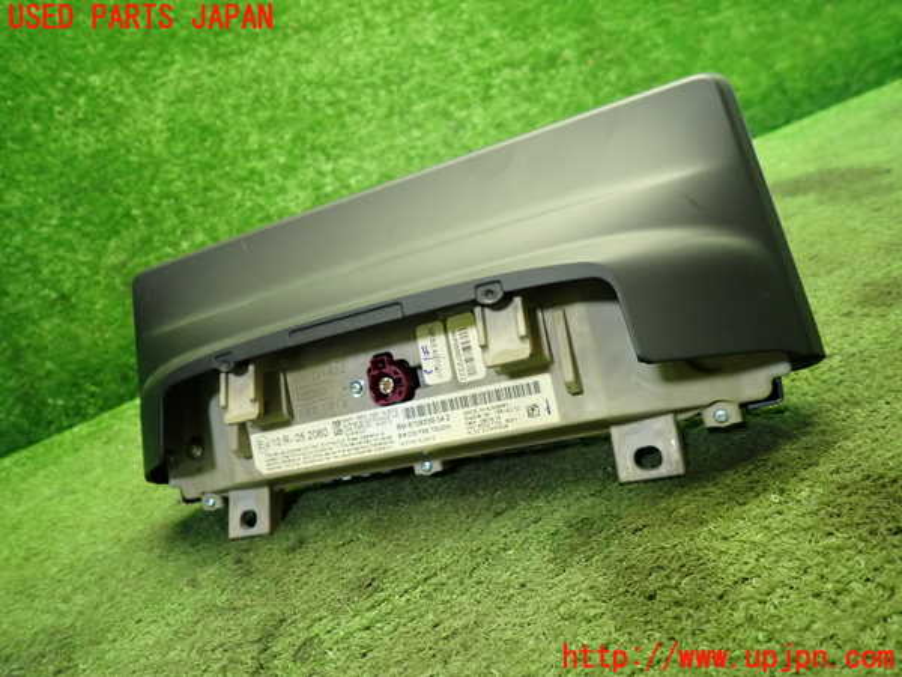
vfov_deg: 54.9
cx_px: 451
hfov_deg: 69.4
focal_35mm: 25
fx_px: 651
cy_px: 338
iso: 320
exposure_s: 1/30
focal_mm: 4.5
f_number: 2
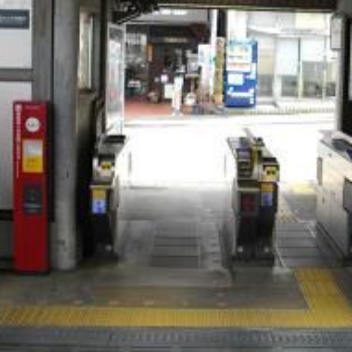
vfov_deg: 29.3
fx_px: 667
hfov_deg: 29.4
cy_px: 107
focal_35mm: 58
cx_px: 233
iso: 100
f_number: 2.9
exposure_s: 1/200
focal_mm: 5.7
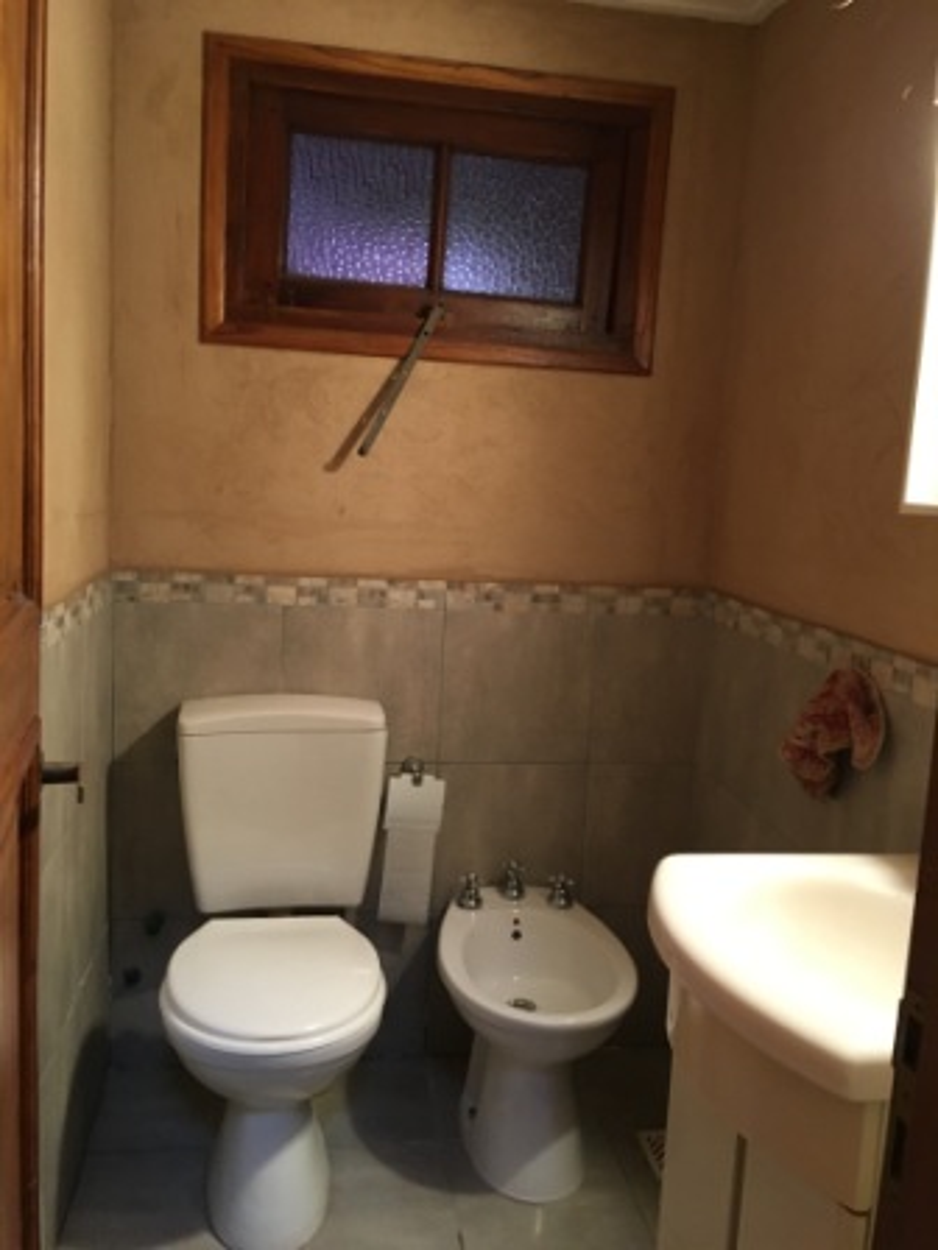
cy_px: 625
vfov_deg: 61.7
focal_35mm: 29
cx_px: 469
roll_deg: -4.1
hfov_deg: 48.2
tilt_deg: -7.2
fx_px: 1048
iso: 200
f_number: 2.2
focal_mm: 4.15
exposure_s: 1/33
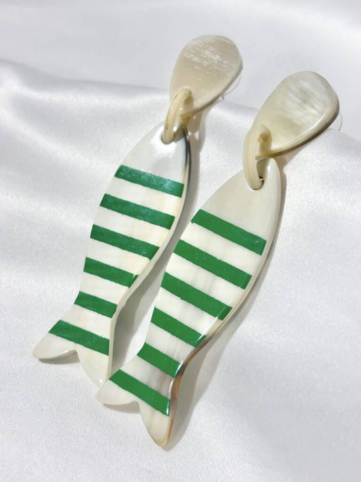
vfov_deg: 36.8
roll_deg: +10.7
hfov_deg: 28.0
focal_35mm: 52
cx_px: 180
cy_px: 241
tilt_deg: -44.4
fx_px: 723
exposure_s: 1/305
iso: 32
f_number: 1.6
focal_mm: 5.96
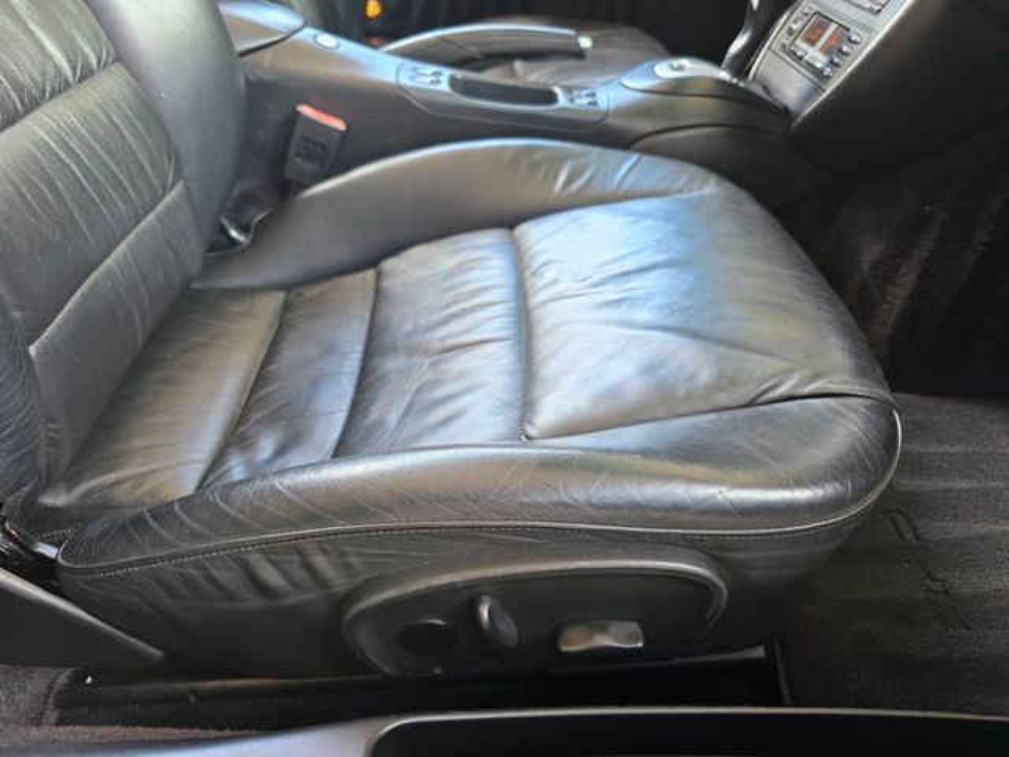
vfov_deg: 58.9
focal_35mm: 23
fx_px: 670
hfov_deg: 73.9
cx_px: 504
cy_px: 378
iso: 200
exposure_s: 1/120
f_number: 1.7
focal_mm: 6.3
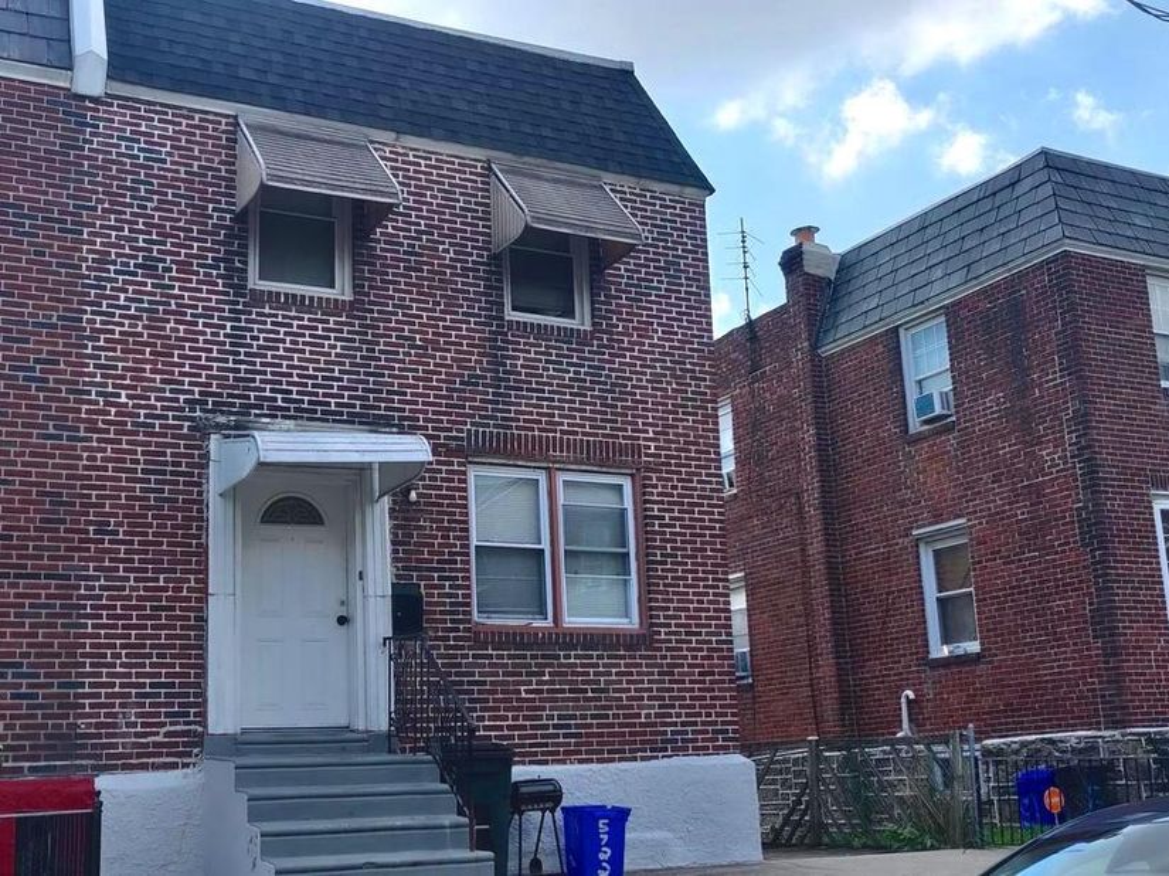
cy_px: 438
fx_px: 844
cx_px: 584
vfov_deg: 54.8
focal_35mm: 25
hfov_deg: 69.4
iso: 100
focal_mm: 4.25
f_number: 1.7
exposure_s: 1/358
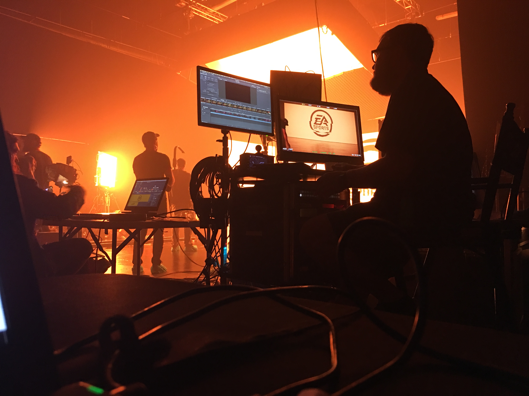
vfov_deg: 48.2
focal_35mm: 29
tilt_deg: +2.2
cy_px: 198
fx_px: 443
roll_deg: -0.8
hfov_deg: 61.7
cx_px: 264
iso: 100
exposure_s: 1/15
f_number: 2.2
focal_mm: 4.15
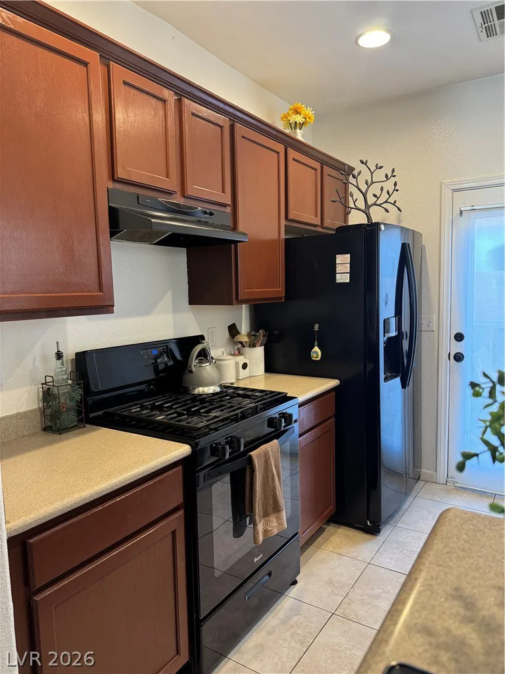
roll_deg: +1.4
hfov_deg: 56.8
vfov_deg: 71.6
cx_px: 252
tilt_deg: -4.4
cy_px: 337
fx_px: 467
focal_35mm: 24
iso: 320
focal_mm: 6.76
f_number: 1.78
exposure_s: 1/60
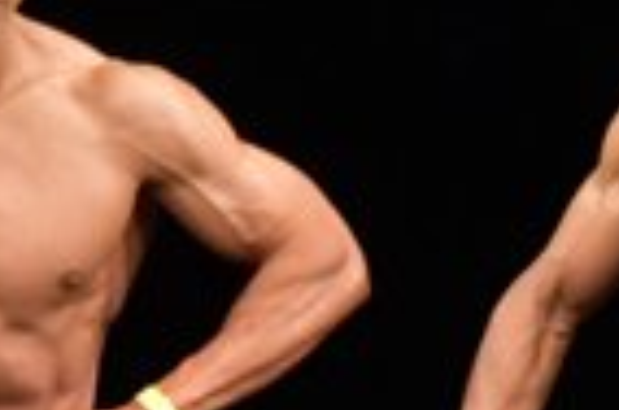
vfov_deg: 1.0
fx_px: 23915
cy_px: 611
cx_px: 1014
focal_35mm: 1394
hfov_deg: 1.5
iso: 3200
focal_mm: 170
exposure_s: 1/400
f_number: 5.6
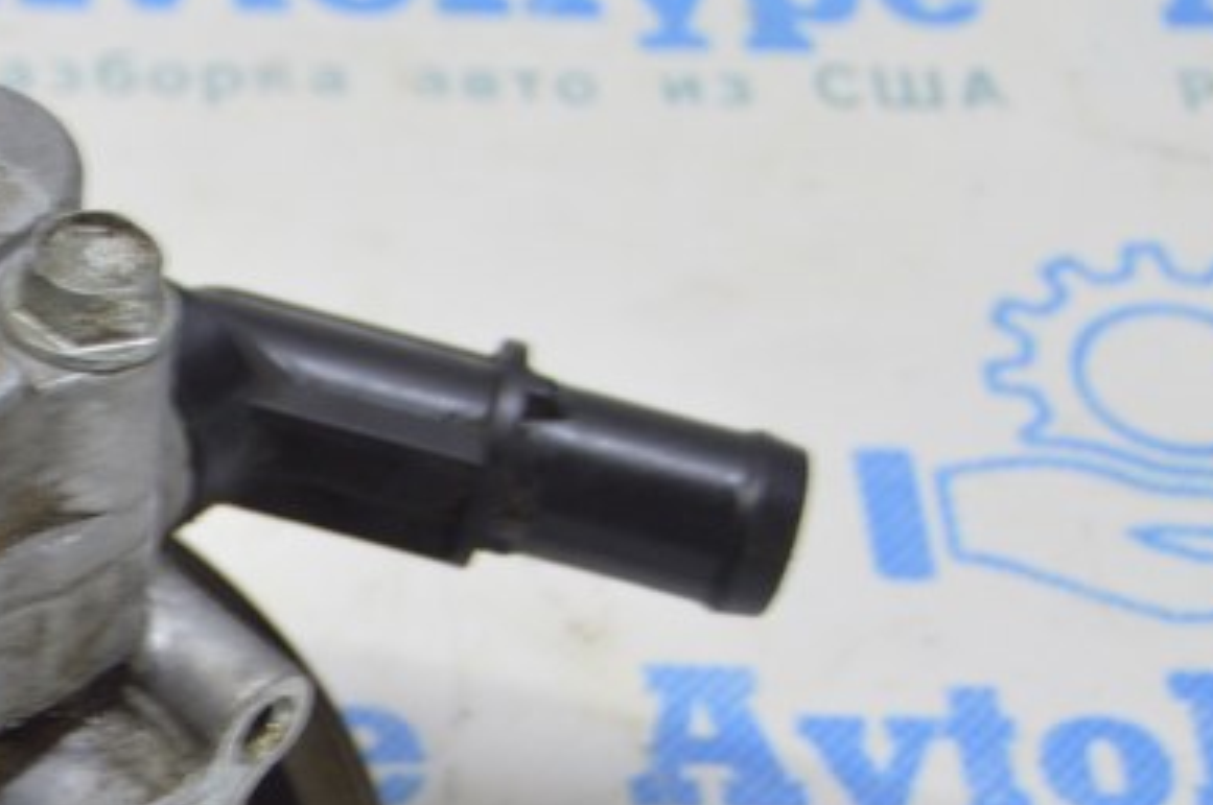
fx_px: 5081
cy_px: 738
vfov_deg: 9.0
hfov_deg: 13.2
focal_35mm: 151
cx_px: -244
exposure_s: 1/20
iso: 400
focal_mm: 38
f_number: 5.6
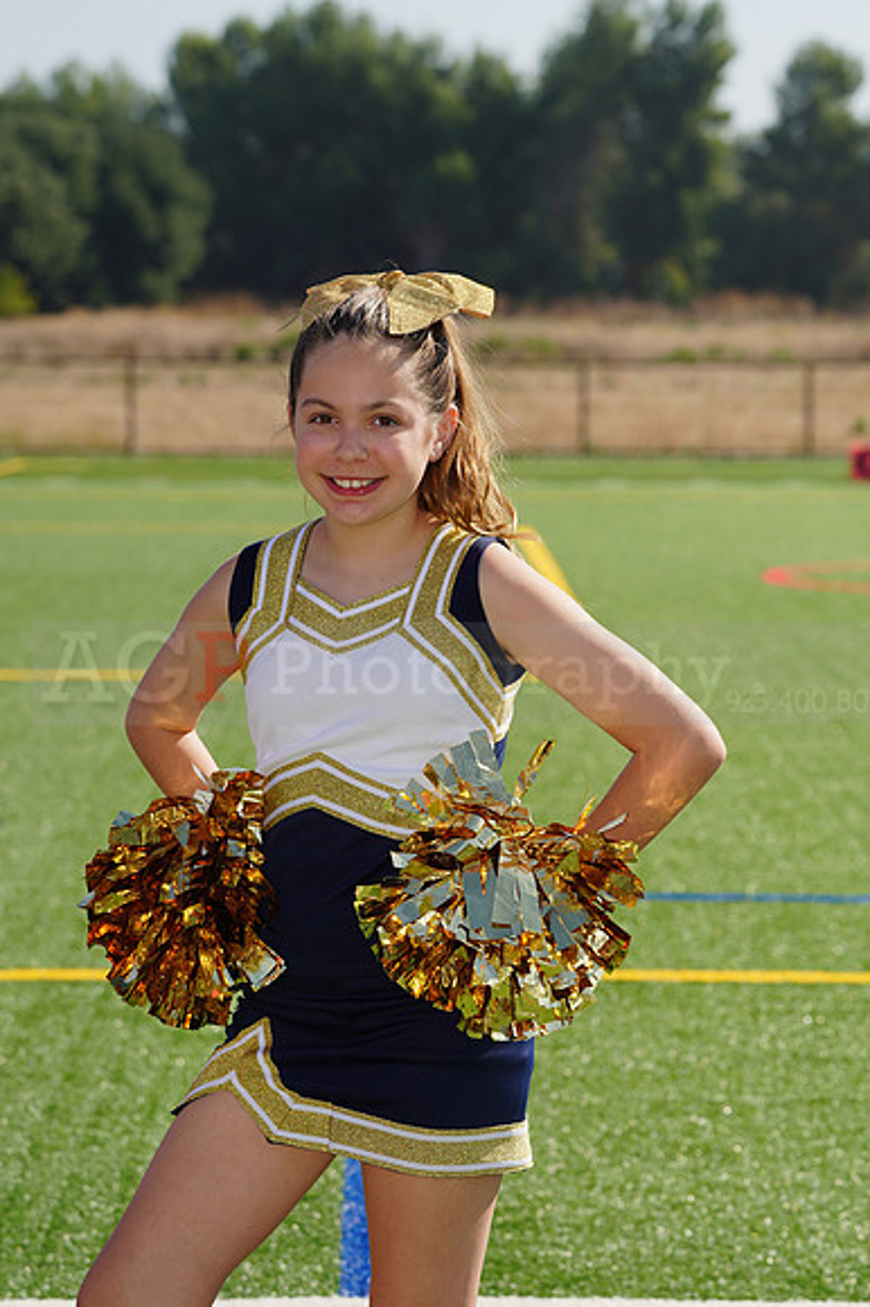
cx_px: 435
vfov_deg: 12.5
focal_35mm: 164
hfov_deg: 8.4
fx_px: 5952
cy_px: 654
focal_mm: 164
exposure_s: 1/250
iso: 100
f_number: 10
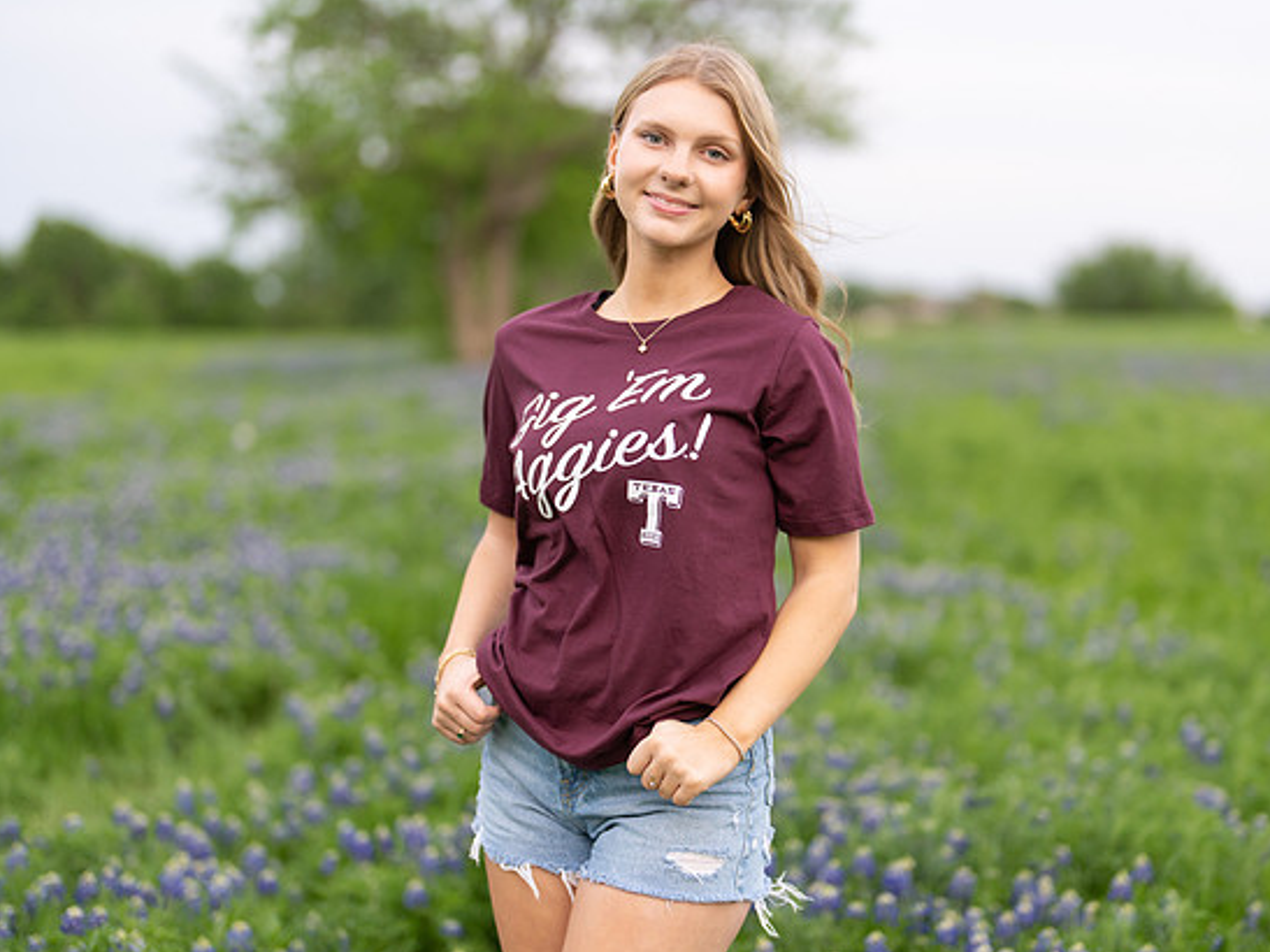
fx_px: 2311
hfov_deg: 30.7
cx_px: 728
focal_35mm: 63
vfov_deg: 23.3
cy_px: 504
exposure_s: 1/800
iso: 250
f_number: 1.2
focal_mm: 50
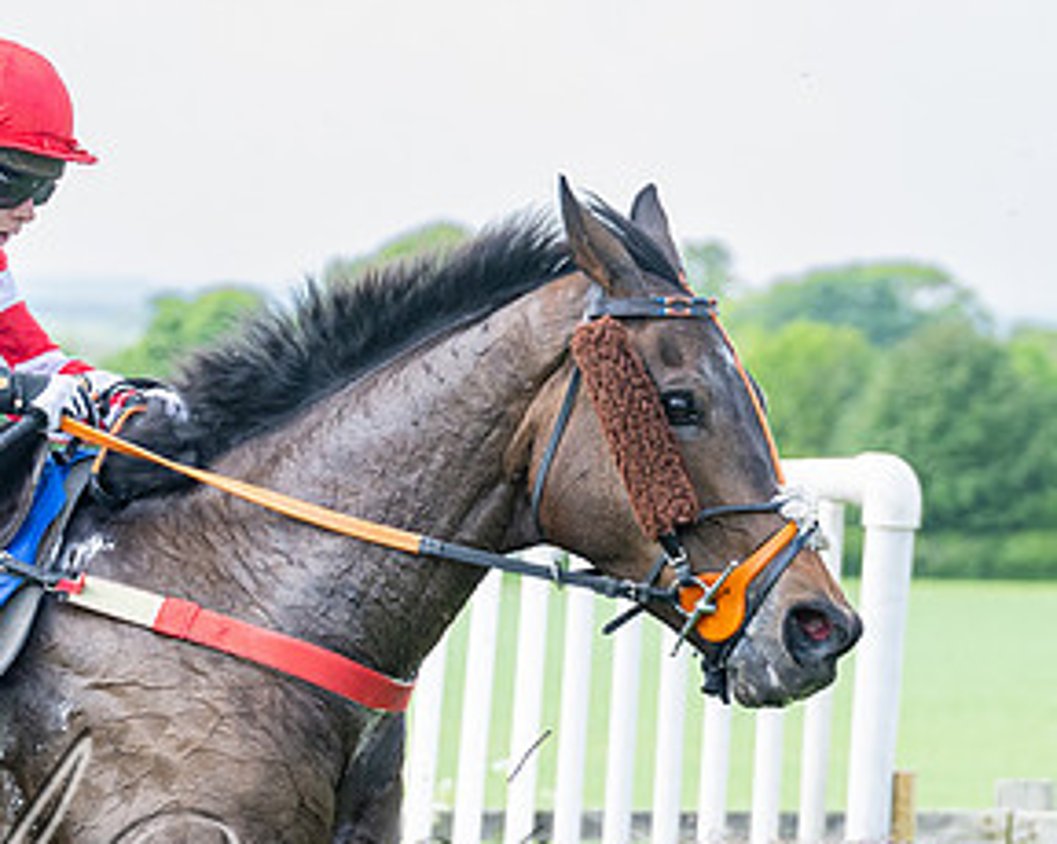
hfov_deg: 8.4
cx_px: 301
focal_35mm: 231
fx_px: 7222
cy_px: 635
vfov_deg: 6.7
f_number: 2.8
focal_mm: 70
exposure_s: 1/2000
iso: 400
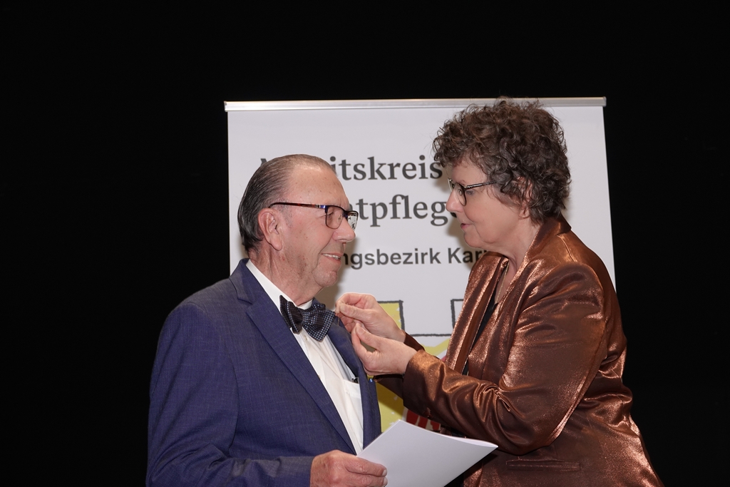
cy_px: 244
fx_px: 1460
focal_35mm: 72
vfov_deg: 18.9
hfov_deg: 28.1
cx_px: 365
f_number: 3.5
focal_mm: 26.42
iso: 400
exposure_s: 1/60
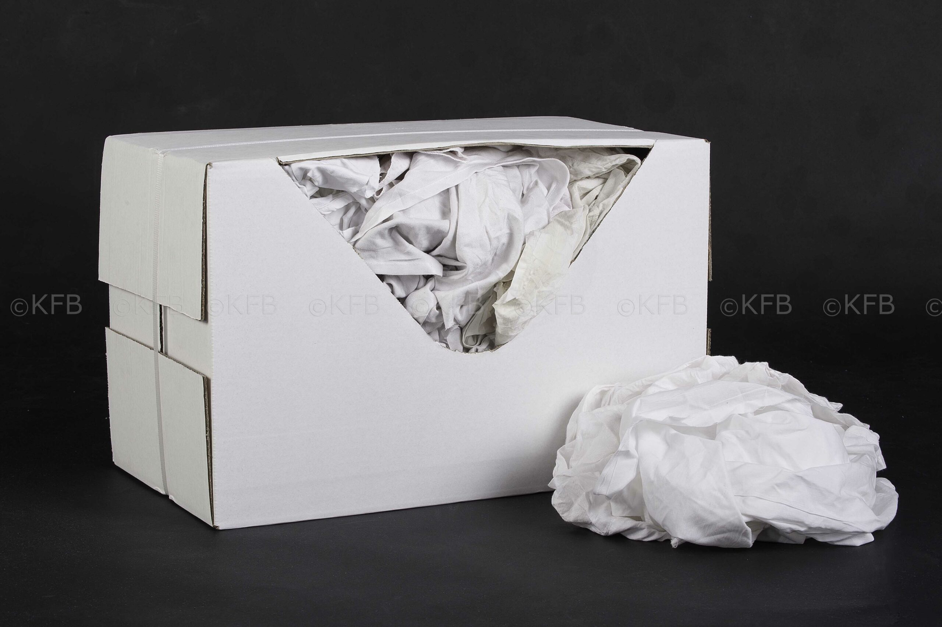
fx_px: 2144
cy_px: 314
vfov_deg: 16.6
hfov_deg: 24.8
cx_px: 471
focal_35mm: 82
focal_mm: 82
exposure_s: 1/250
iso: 200
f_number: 16
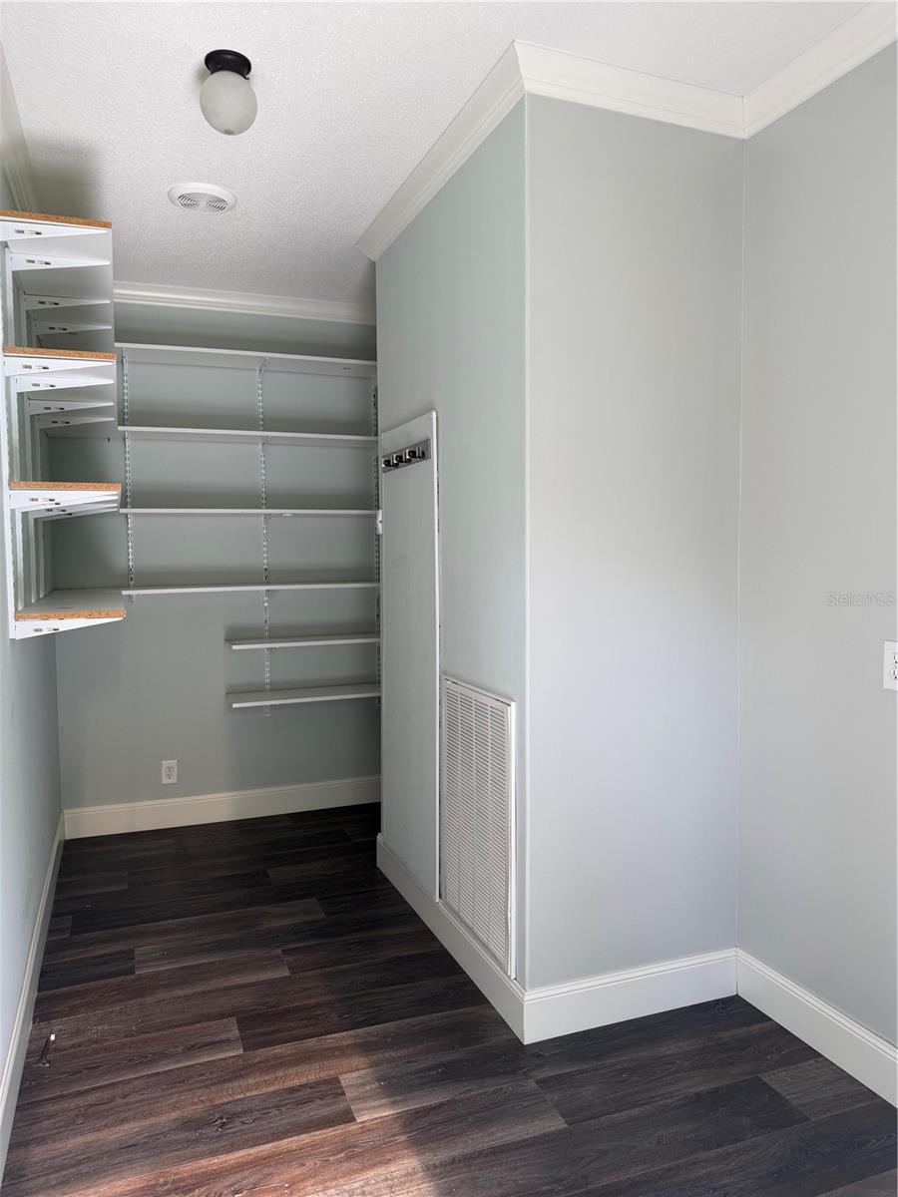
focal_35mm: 24
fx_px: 830
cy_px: 598
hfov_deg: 56.8
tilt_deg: -3.4
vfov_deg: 71.6
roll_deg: -0.3
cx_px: 449
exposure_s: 1/172
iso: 64
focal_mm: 6.76
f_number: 1.78
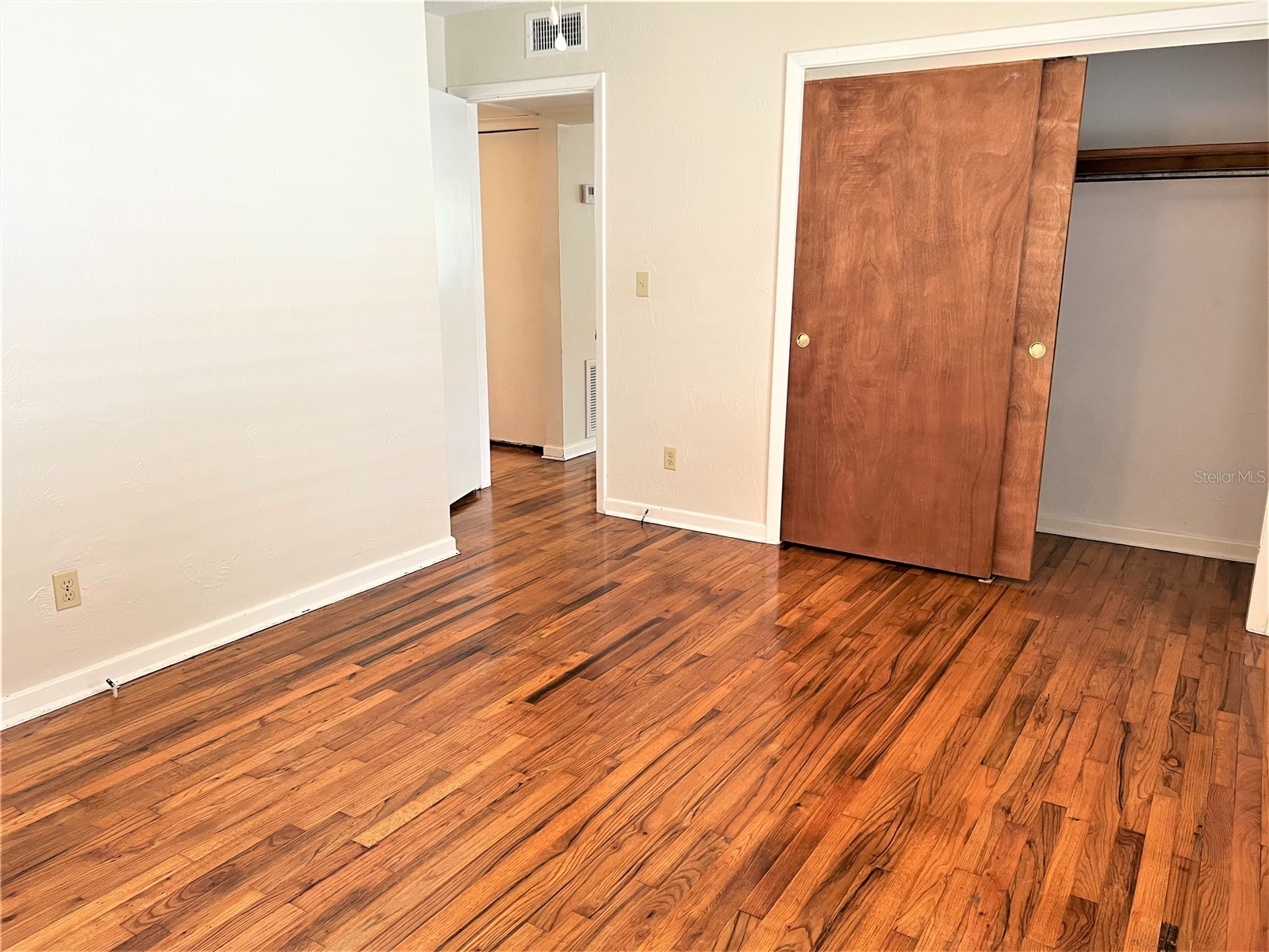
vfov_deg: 53.1
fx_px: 953
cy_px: 476
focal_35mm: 26
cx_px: 634
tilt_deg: -13.6
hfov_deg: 67.3
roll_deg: -0.1
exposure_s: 1/60
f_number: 1.5
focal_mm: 5.7
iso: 100
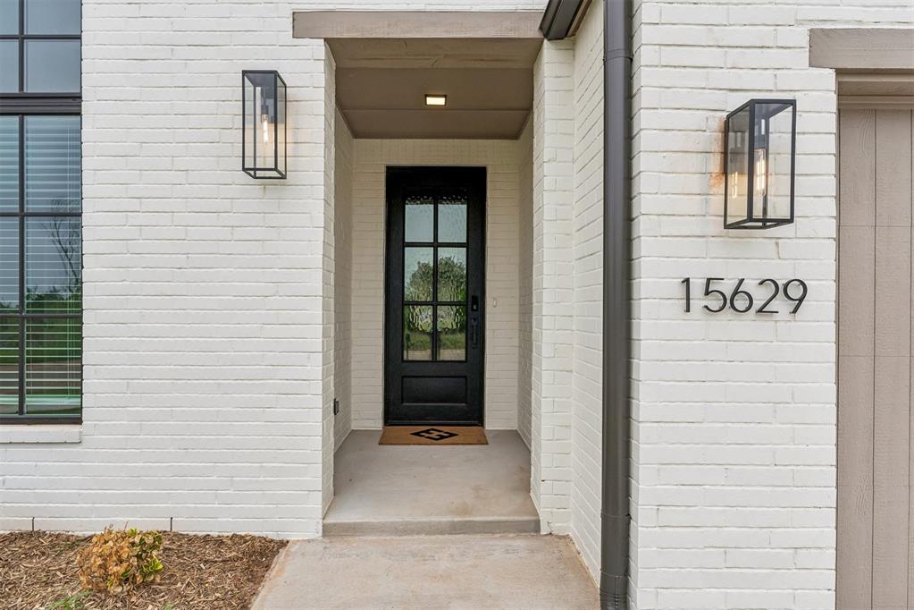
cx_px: 457
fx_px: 514
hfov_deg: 83.3
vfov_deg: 61.3
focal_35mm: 20
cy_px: 305
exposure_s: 1/800
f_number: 5.6
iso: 250
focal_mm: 13.5
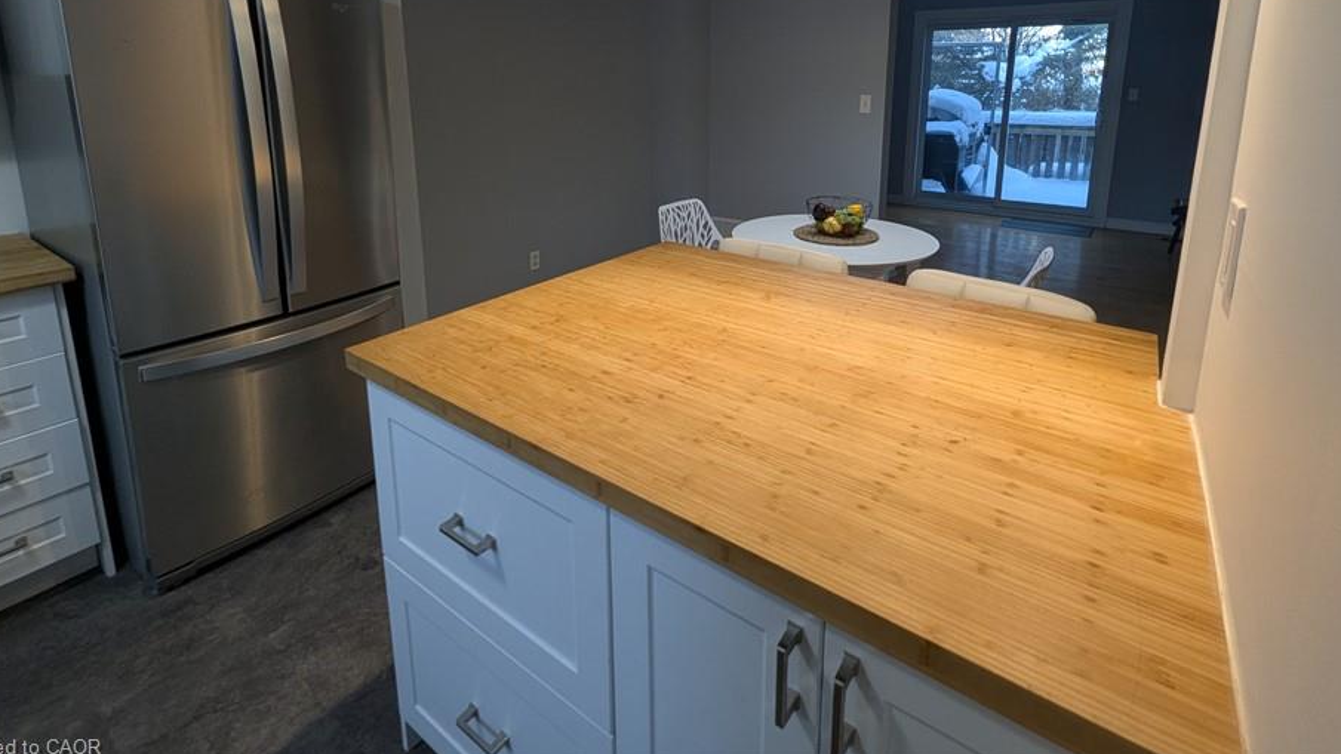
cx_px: 691
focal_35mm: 16
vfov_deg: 63.3
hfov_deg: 99.3
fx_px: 569
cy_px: 193
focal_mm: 1.95
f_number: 2.2
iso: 53
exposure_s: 1/24
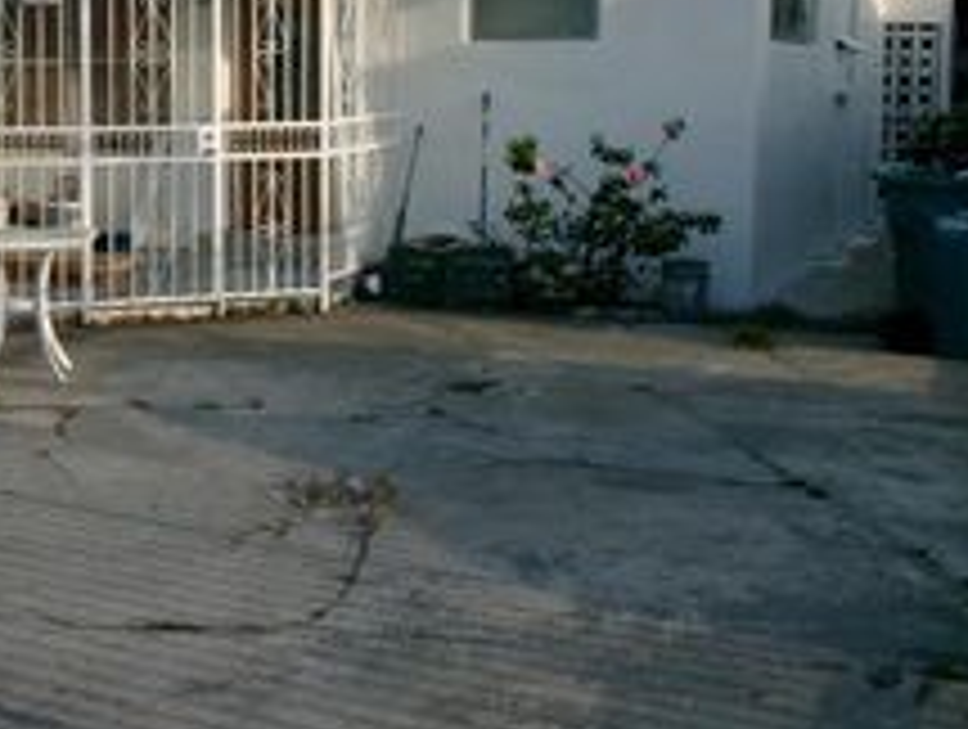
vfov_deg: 22.4
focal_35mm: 65
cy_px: 160
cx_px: 23
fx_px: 1821
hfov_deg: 28.2
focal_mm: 5.1
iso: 100
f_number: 10.8
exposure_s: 1/70
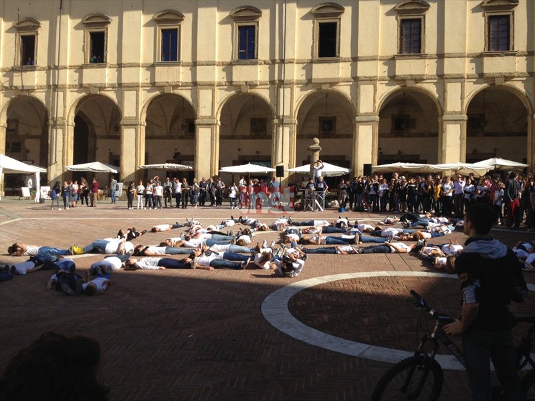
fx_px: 541
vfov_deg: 40.7
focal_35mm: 35
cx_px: 268
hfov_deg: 52.6
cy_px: 200
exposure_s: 1/1381
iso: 50
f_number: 2.4
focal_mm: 4.28
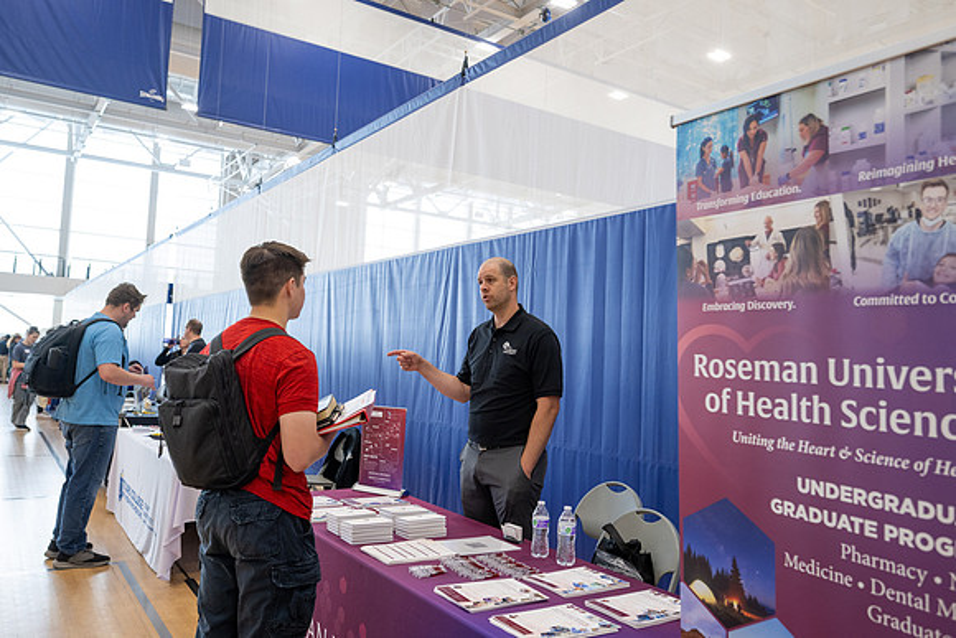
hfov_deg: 67.4
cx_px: 478
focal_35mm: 27
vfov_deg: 48.0
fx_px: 717
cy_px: 319
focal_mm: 27
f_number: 4
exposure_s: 1/100
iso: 800
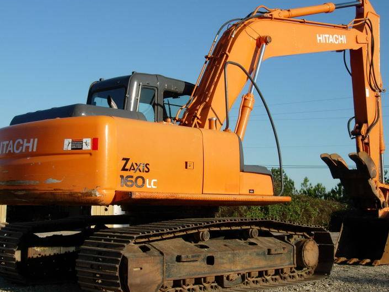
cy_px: 150
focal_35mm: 58
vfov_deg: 25.3
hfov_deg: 33.2
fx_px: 652
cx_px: 185
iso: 79
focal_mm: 10.6
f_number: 5.4
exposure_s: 1/592
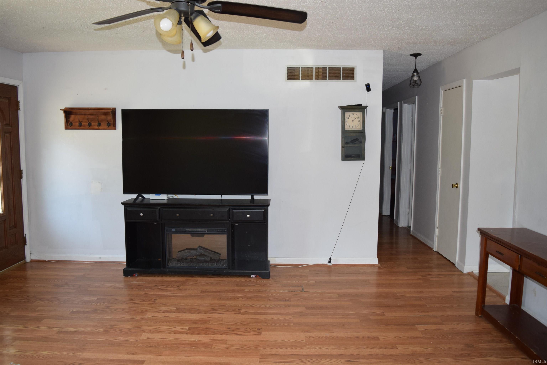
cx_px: 274
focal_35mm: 27
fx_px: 410
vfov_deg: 47.9
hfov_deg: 67.4
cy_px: 182
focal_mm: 18
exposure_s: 1/80
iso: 800
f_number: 4.5
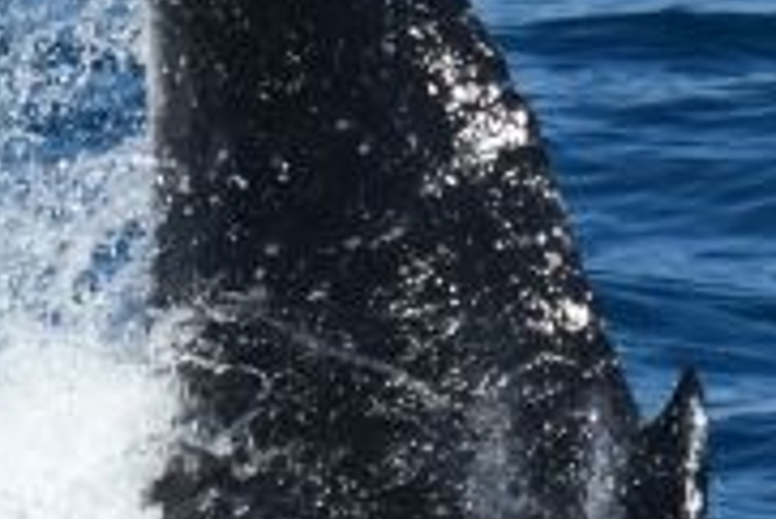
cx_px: -26
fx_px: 32358
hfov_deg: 1.4
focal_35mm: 1500
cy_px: -88
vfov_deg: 0.9
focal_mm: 340
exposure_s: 1/8000
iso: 800
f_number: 6
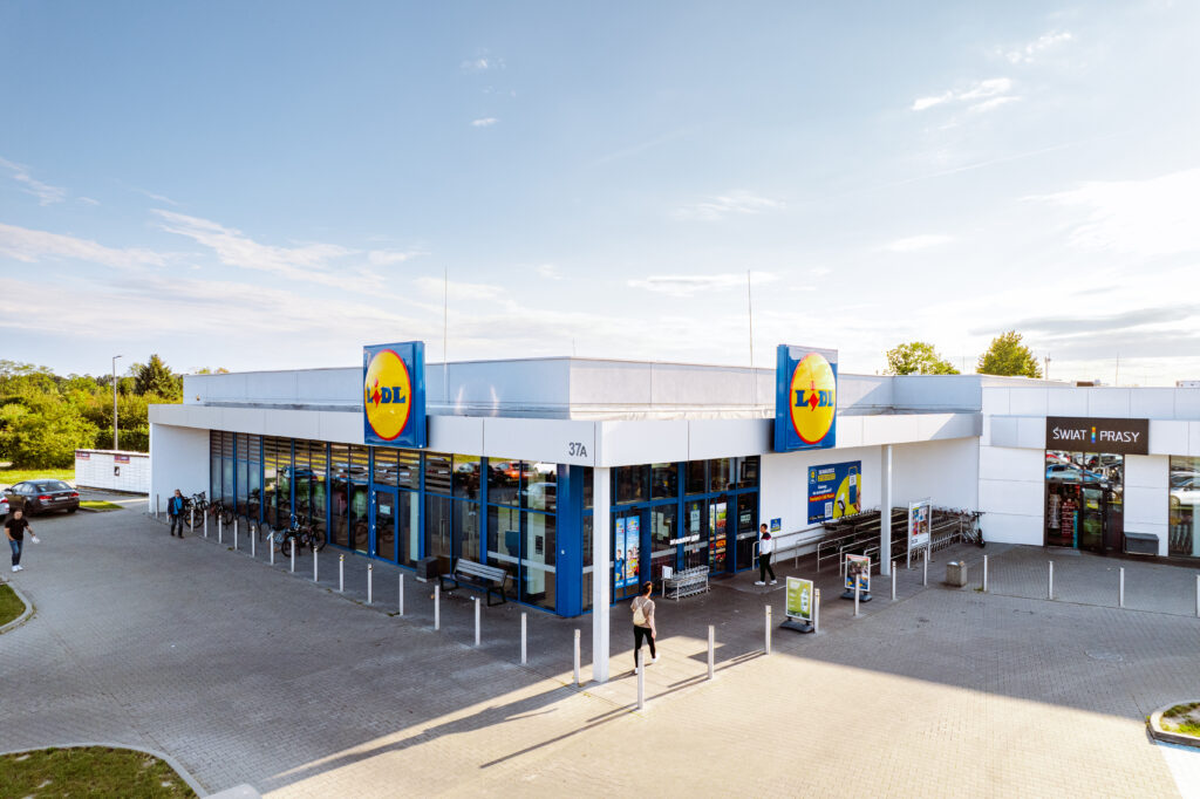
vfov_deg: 57.2
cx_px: 600
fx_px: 733
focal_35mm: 22
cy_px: 400
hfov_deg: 78.6
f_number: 2.8
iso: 100
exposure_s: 1/1000
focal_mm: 8.38
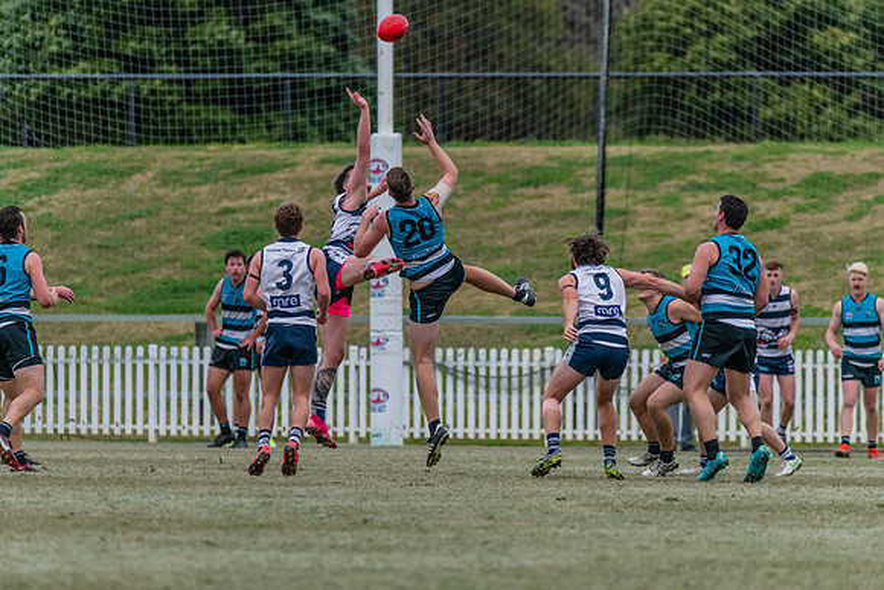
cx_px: 442
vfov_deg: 2.9
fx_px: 11526
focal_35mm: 469
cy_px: 295
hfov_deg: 4.4
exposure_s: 1/2000
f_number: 6.3
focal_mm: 460
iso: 1800
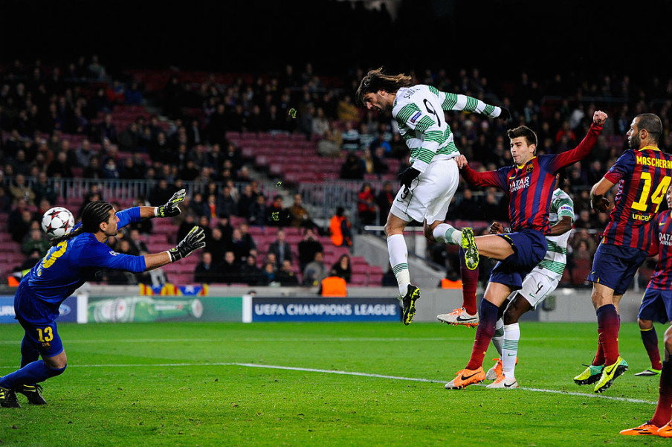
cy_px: 224
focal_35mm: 150
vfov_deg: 9.1
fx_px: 2797
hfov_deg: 13.7
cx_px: 336
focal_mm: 150
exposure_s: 1/1250
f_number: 3.5
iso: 2500
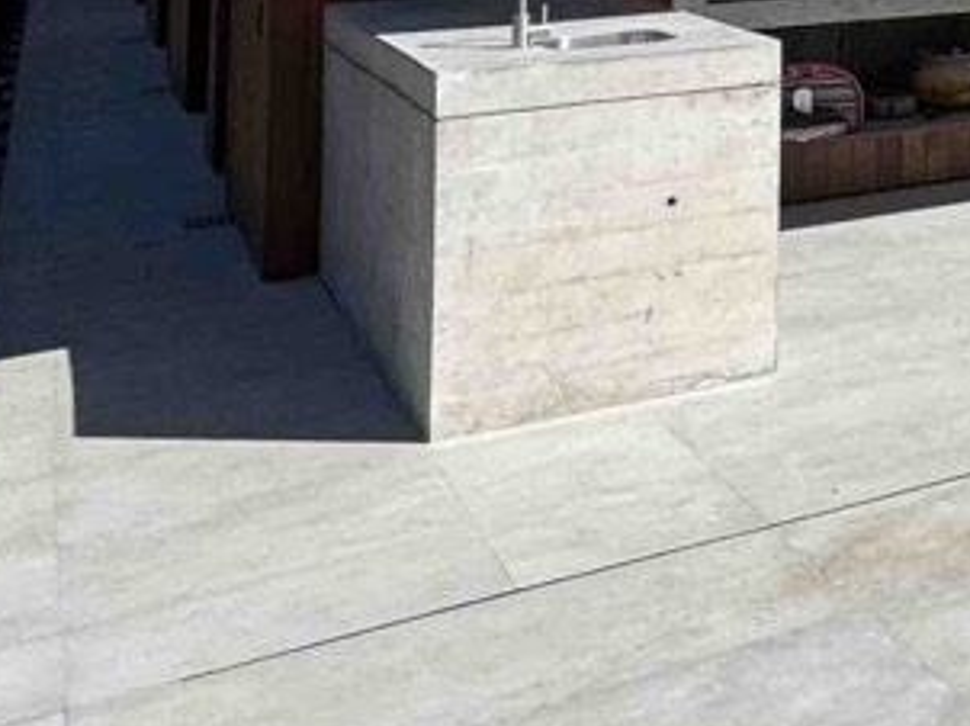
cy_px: -273
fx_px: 1820
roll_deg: +0.6
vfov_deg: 20.2
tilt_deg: +4.1
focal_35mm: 65
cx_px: 1741
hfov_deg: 20.8
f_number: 2.2
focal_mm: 2.22
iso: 50
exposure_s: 1/2083
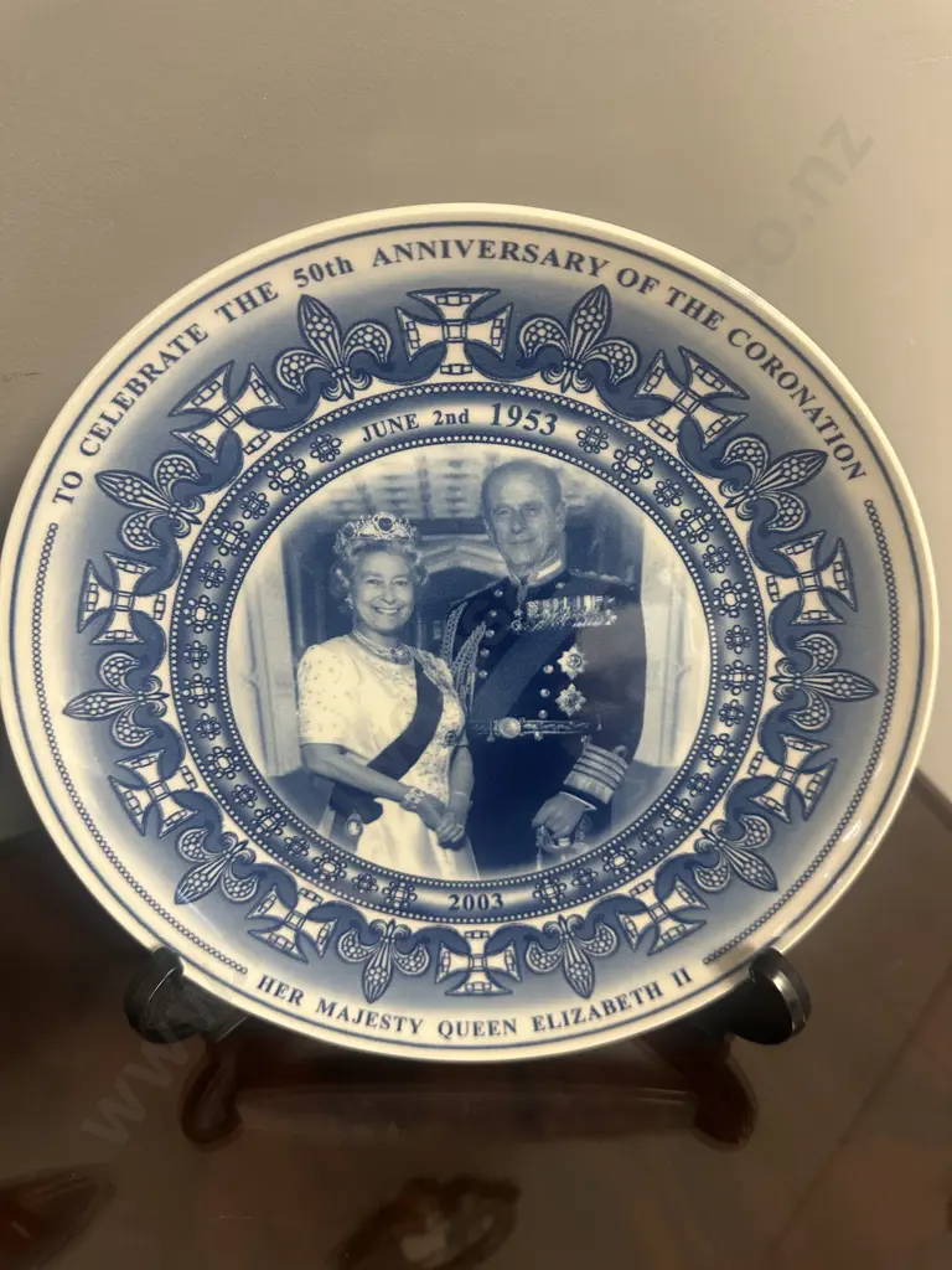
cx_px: 476
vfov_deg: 71.6
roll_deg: -0.5
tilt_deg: -40.0
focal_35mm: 24
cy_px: 635
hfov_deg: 56.8
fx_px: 880
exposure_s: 1/50
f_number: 1.78
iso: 400
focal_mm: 6.86
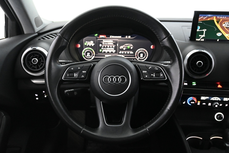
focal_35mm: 32
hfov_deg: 59.5
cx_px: 114
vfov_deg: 41.7
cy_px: 76
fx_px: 200
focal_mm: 21
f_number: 4
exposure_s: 1/30
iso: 6400
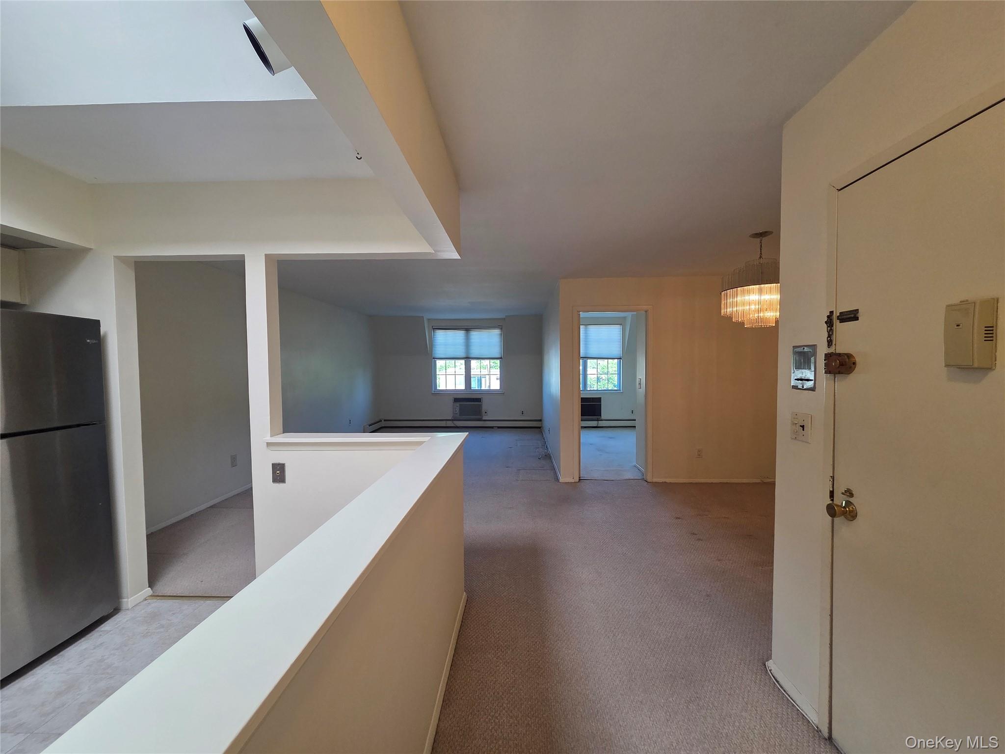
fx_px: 377
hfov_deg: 106.2
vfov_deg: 89.9
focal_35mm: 13
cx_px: 502
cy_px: 377
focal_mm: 2.2
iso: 160
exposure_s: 1/120
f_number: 2.2
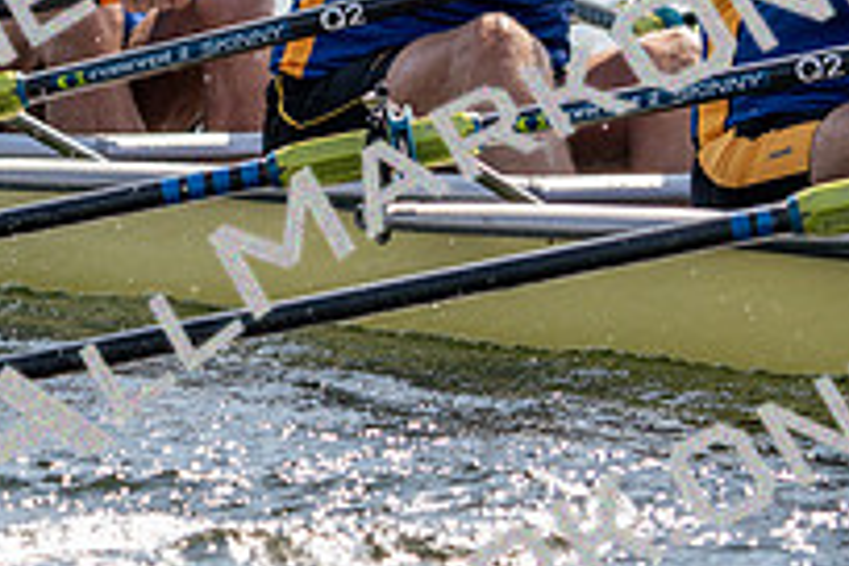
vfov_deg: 2.4
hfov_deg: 3.6
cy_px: -114
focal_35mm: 570
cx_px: 791
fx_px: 13441
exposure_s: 1/1600
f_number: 5.6
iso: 200
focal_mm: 200
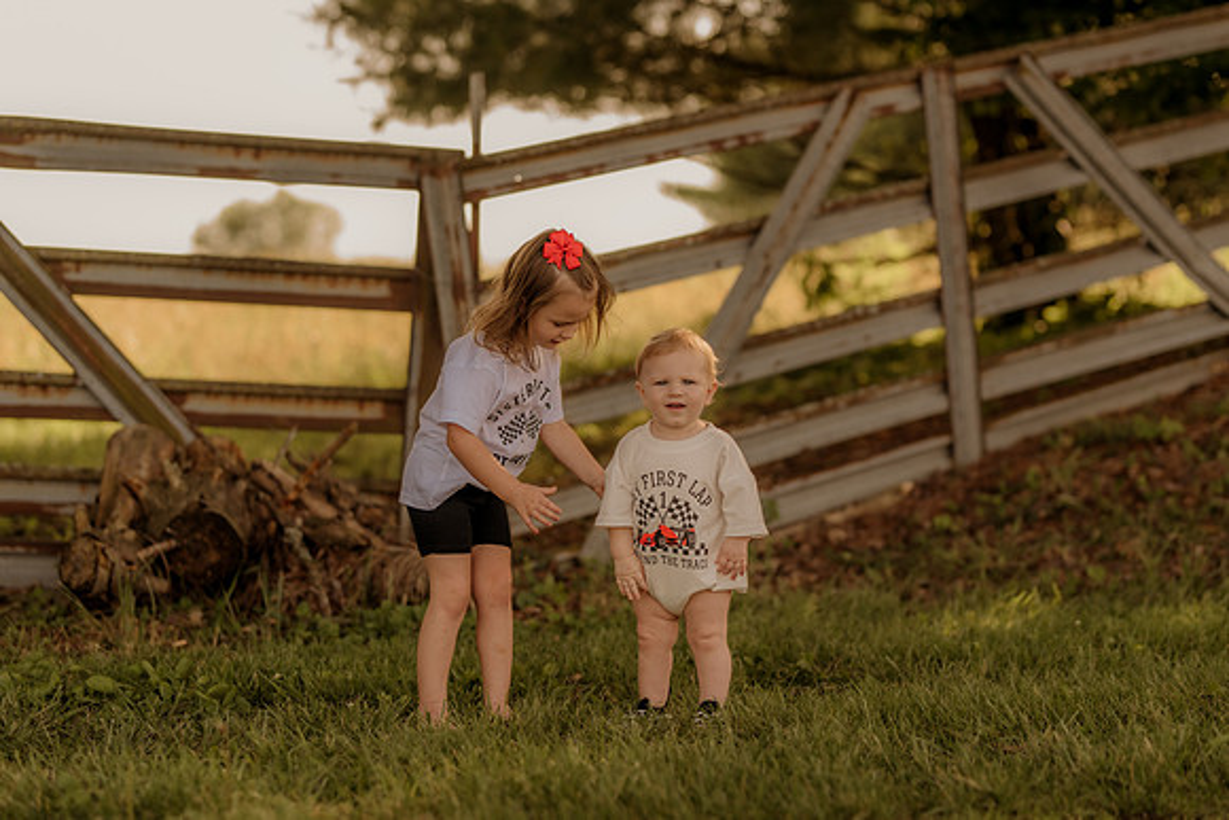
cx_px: 614
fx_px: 2902
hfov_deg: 23.9
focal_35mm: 85
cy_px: 410
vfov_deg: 16.1
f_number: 2
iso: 250
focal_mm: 85
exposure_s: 1/1250
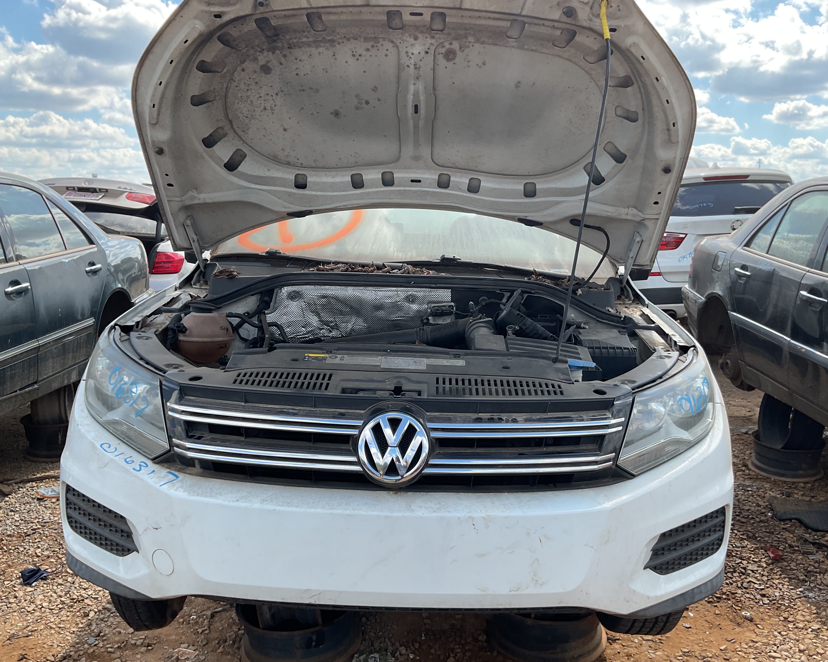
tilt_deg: -11.4
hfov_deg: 57.2
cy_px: 340
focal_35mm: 31
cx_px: 435
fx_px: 760
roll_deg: +1.4
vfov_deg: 47.1
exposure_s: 1/599
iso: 16
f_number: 1.8
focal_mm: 3
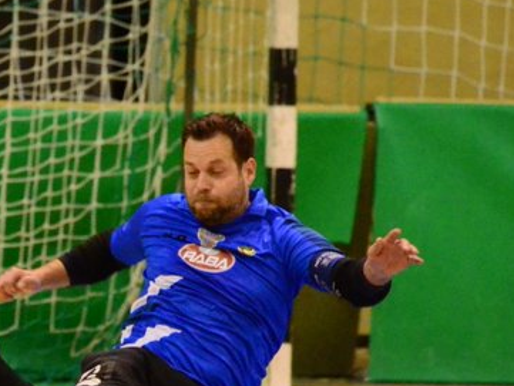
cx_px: -36
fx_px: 12774
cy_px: 329
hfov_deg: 2.3
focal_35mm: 860
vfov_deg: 1.7
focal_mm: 240
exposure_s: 1/500
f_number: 5.3
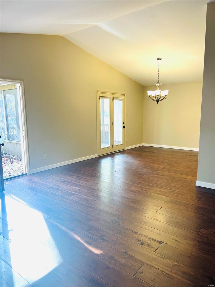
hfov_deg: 53.1
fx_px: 215
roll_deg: +1.7
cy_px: 144
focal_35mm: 26
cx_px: 108
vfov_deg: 67.3
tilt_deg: -6.9
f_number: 1.5
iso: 125
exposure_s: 1/120
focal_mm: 5.7
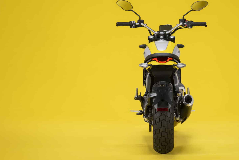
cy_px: 81
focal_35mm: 149
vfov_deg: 9.2
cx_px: 163
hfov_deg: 13.8
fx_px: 989
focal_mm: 105
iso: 100
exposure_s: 1/160
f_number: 11
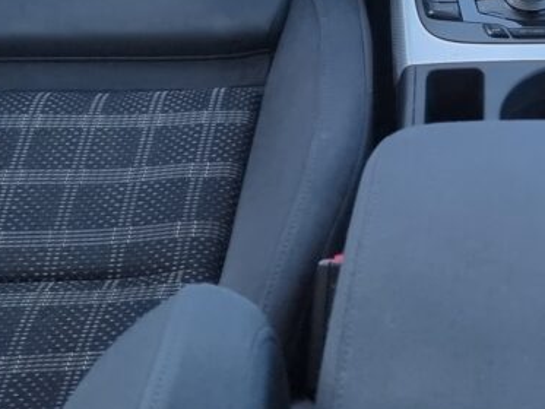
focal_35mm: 103
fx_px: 1622
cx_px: 568
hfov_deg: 18.5
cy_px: -380
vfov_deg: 12.8
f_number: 1.8
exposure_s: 1/100
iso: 50
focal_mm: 6.7
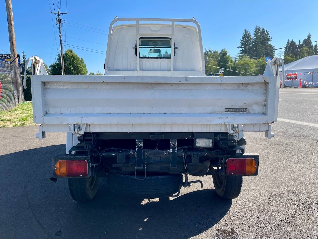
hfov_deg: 69.4
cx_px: 159
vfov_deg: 54.9
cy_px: 120
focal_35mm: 25
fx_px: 230
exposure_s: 1/1553
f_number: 1.6
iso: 32
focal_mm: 5.1
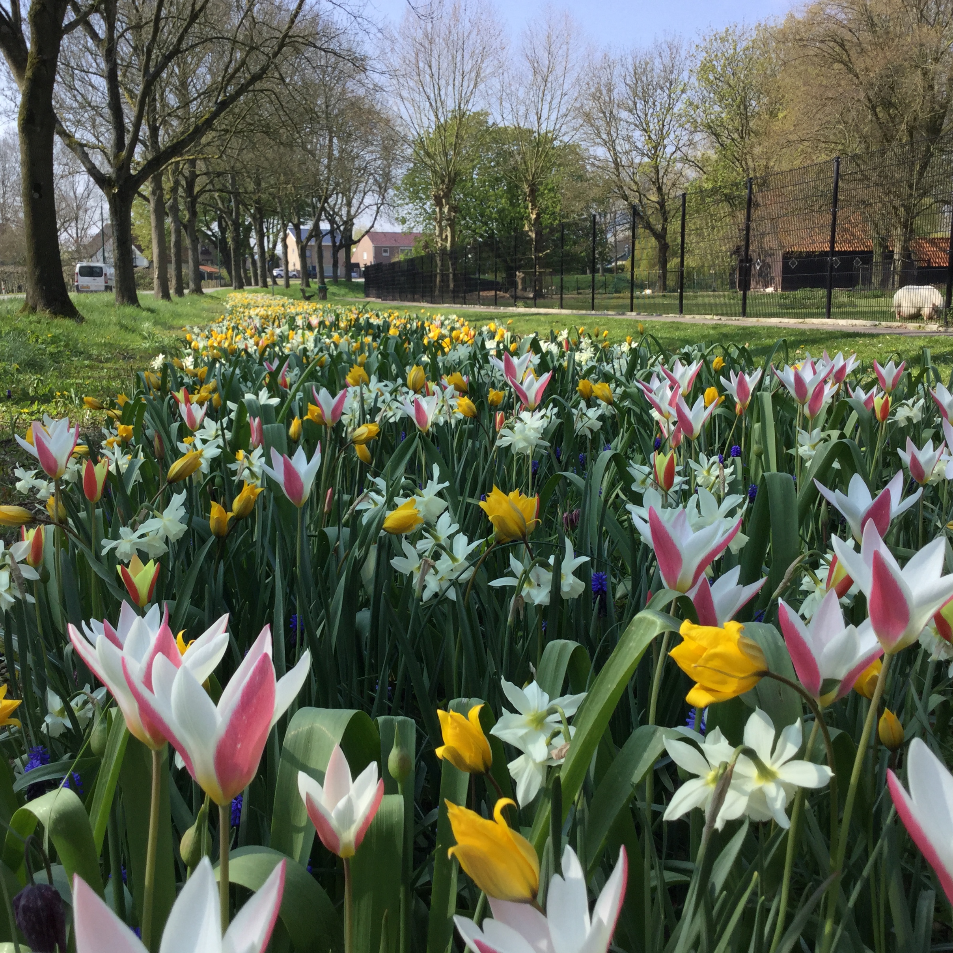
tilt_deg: -11.1
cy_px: 478
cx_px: 443
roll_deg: -0.5
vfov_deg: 44.9
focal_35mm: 37
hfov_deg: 44.9
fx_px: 1152
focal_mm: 3.3
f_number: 2.4
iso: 25
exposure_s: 1/622
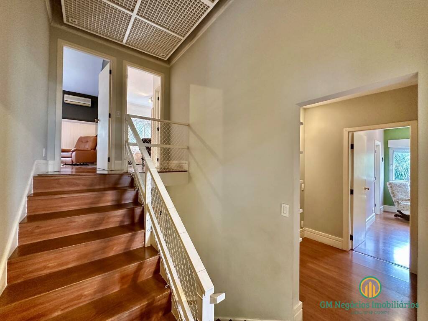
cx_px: 214
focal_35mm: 14
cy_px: 160
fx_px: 173
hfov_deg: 102.1
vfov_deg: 85.7
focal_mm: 2.22
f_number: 2.2
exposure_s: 1/60
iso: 400
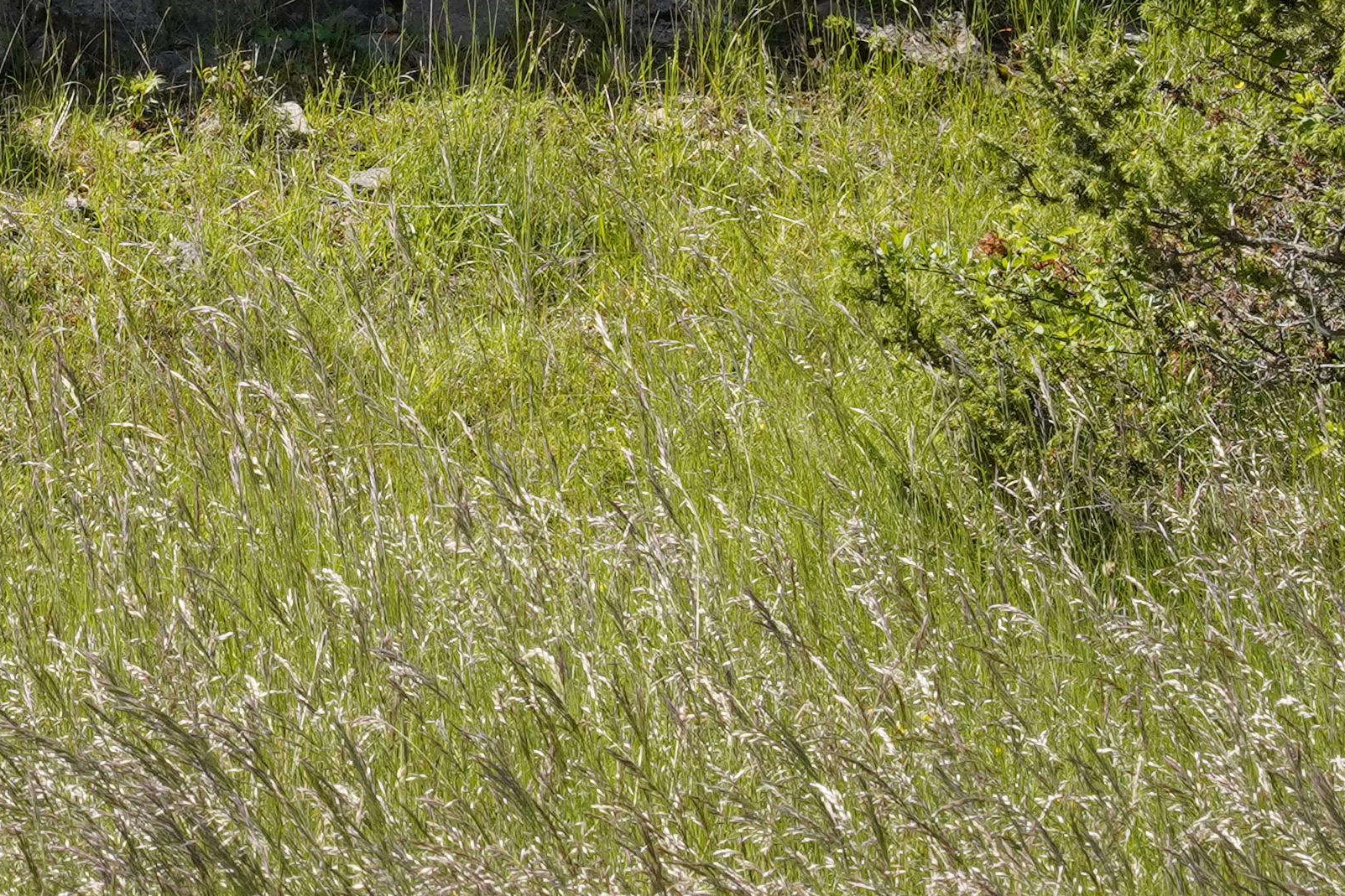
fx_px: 14683
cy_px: -655
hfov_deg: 5.2
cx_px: -956
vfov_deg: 3.5
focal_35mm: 393
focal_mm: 105
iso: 500
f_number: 14
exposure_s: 1/250
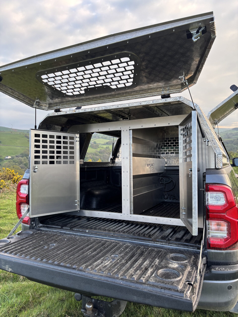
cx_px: 119
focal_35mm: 26
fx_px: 238
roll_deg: +0.2
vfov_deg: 67.3
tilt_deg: -5.3
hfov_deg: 53.1
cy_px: 158
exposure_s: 1/121
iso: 40
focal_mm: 5.96
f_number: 1.6
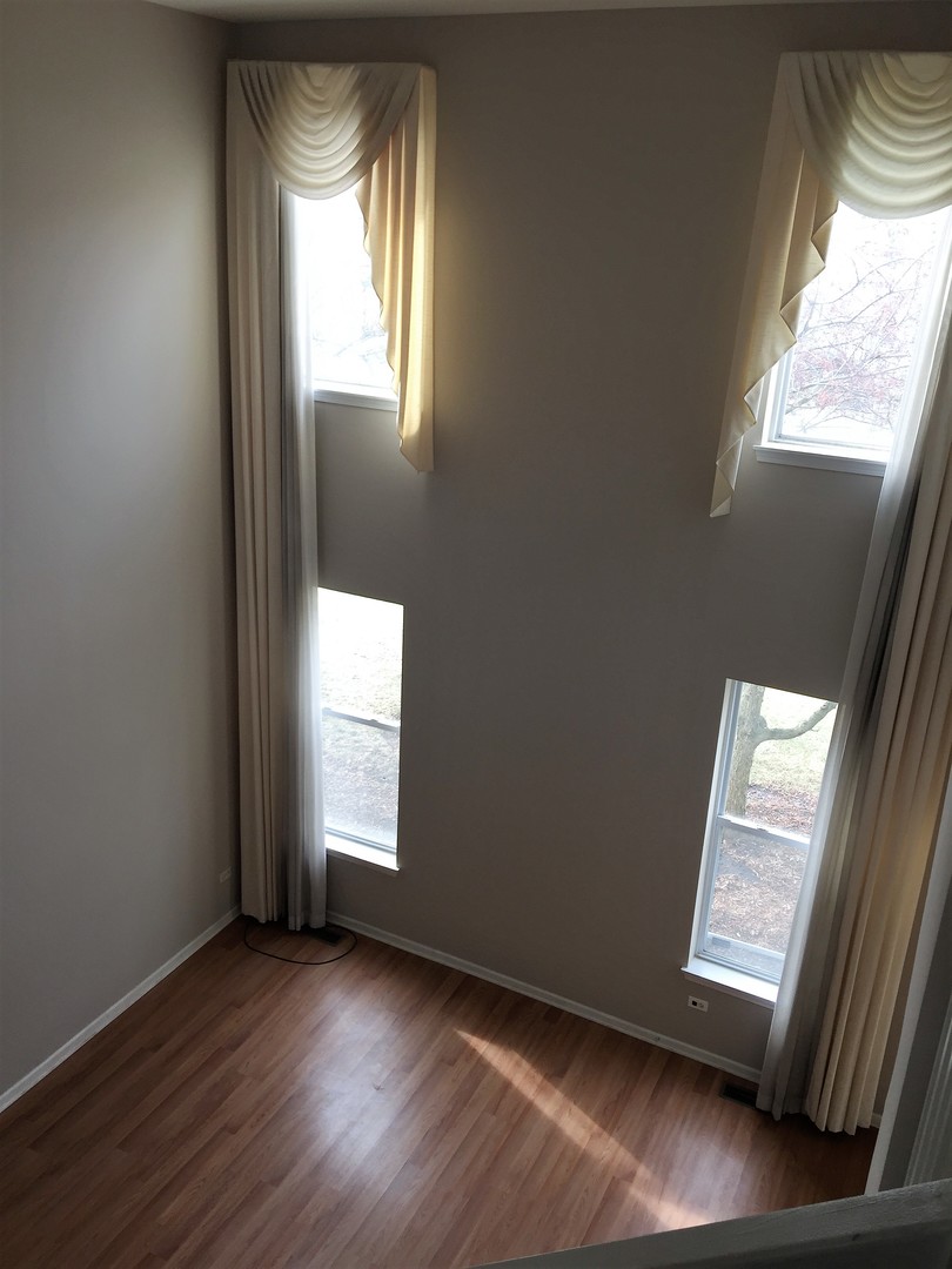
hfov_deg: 48.2
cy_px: 634
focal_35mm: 29
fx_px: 1063
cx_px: 476
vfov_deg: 61.7
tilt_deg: -18.1
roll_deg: -3.6
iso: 32
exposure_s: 1/60
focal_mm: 4.15
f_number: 2.2
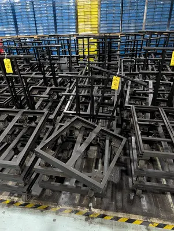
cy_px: 116
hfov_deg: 56.9
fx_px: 161
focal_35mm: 24
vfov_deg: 71.5
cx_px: 87
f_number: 1.68
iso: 1587
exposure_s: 1/111
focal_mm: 6.9
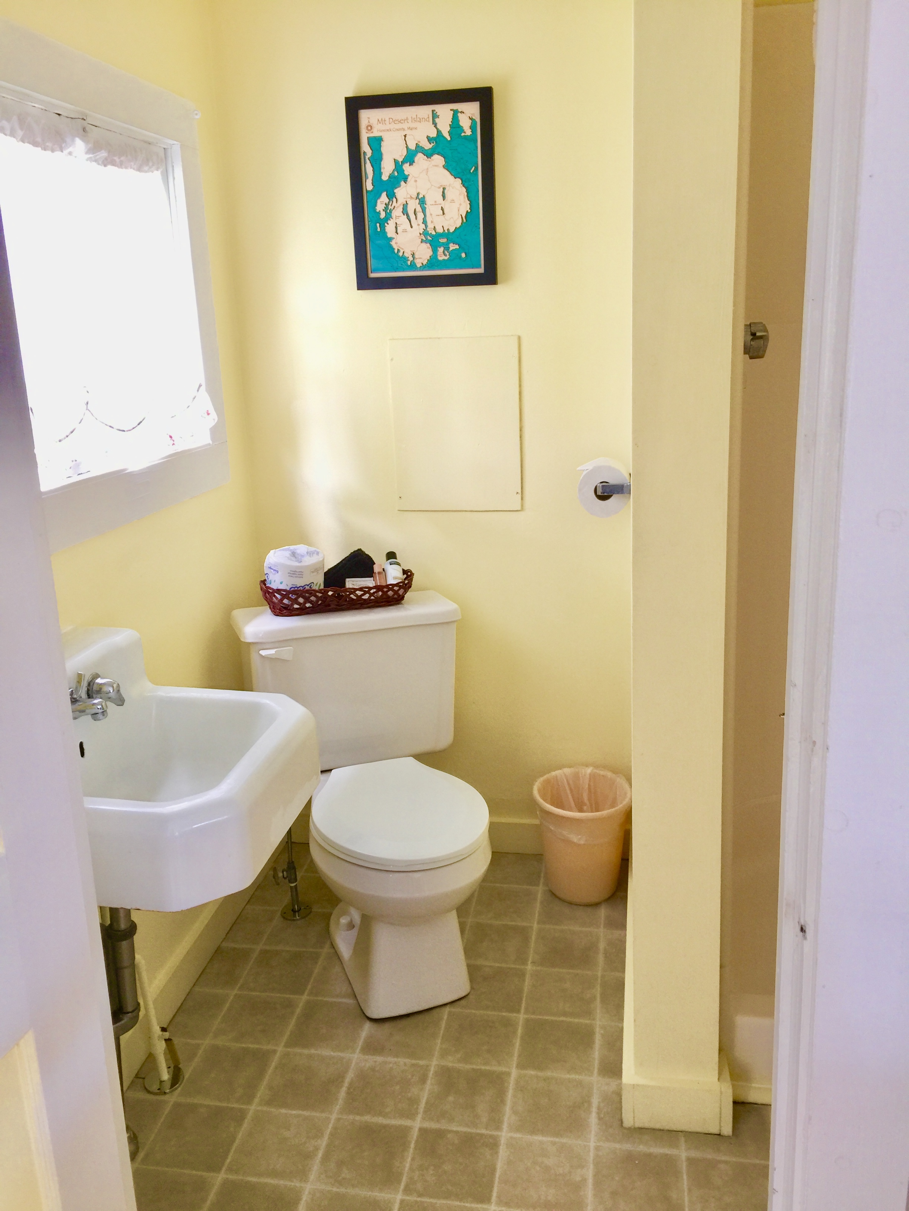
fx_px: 1015
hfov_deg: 48.2
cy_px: 606
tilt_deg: -14.0
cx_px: 454
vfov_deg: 61.7
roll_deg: +3.5
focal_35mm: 29
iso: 40
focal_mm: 4.15
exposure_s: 1/15
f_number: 2.2
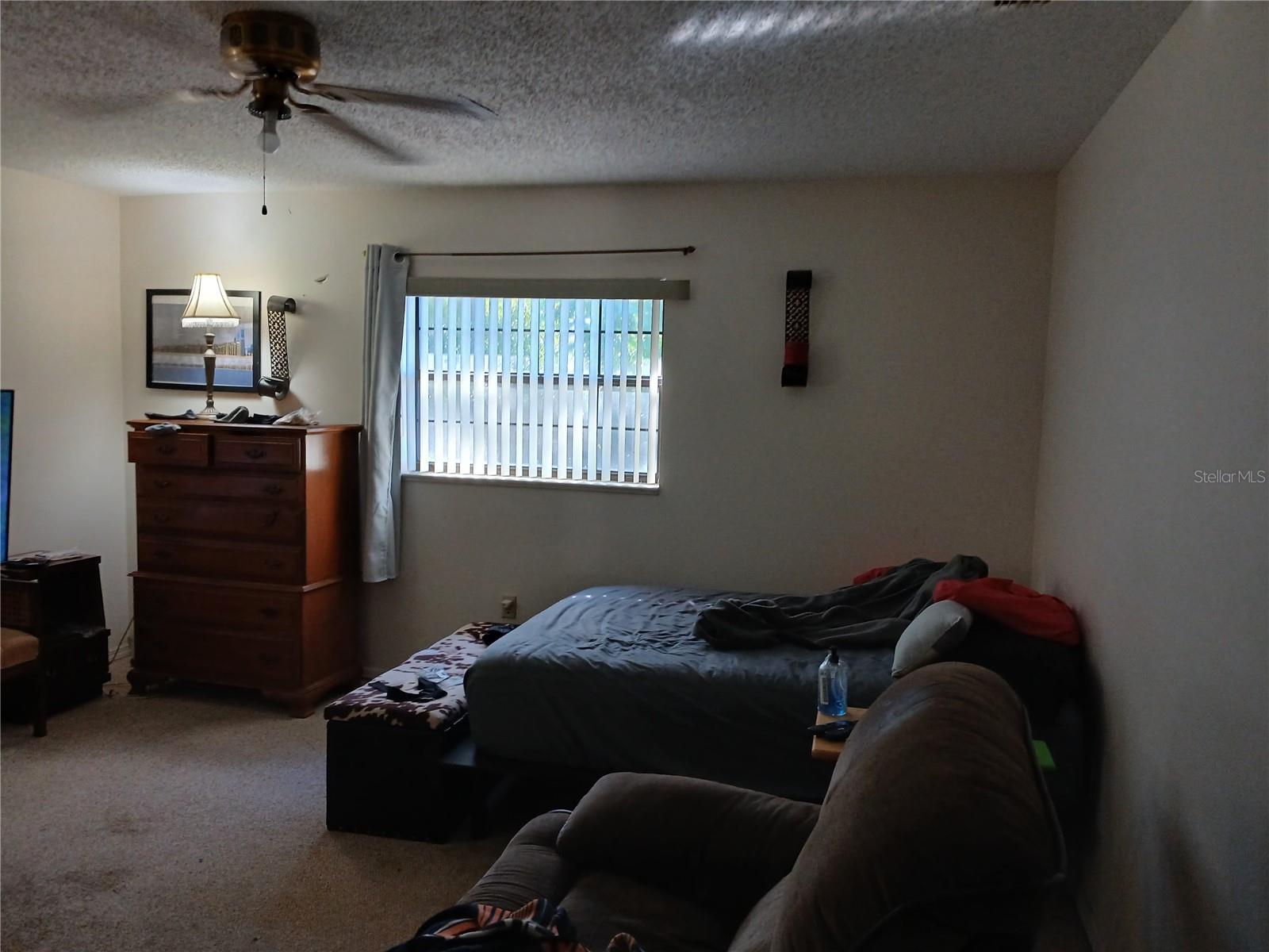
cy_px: 476
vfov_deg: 53.1
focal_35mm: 26
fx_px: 953
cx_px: 634
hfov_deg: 67.3
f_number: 1.8
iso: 200
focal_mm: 3.98
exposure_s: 1/40
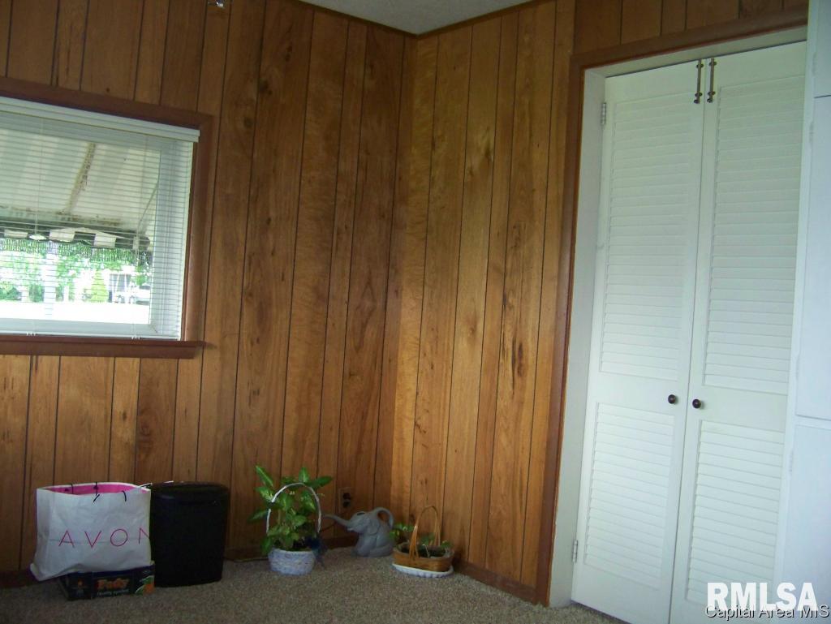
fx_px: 865
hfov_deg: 51.3
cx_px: 416
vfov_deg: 39.7
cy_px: 312
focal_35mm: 36
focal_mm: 5.85
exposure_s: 1/30
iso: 200
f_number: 2.8
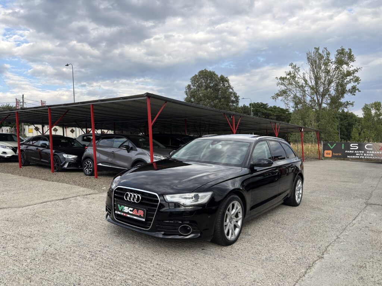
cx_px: 191
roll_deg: +3.3
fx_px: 287
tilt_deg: +1.5
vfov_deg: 53.1
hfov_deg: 67.3
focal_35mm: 26
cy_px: 143
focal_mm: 5.96
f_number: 1.6
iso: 50
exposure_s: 1/872
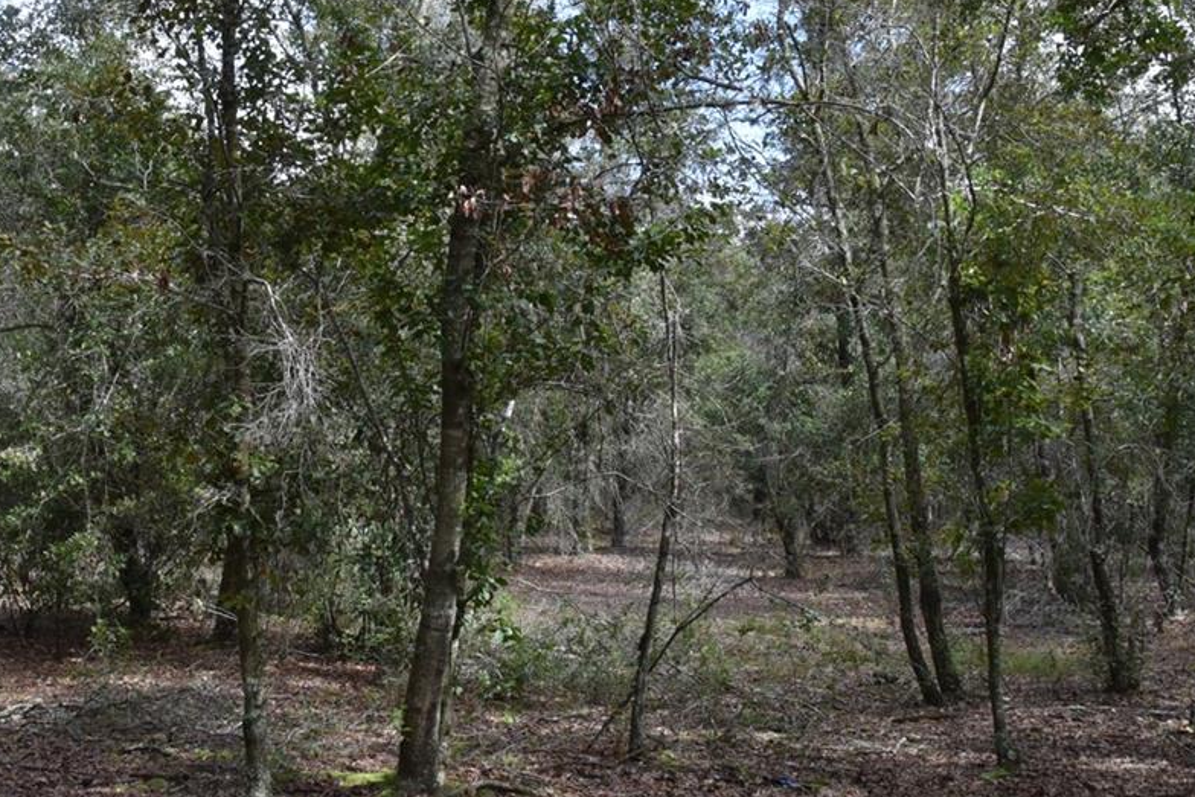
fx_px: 1627
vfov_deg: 27.5
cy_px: 366
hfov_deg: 40.2
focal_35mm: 49
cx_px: 505
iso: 1250
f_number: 6.3
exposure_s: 1/160
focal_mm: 24
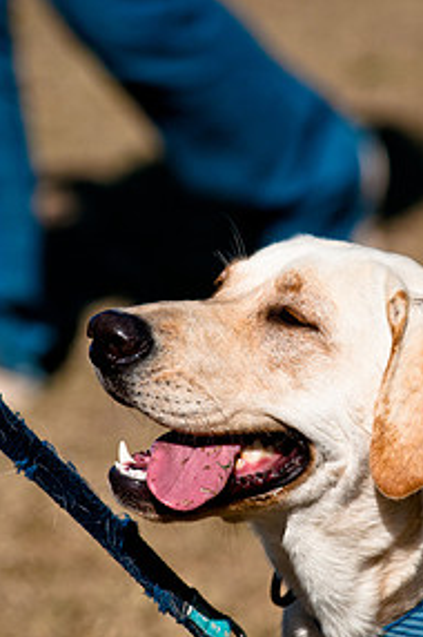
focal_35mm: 472
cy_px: 374
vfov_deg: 4.4
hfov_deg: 2.9
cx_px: 277
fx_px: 8339
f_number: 5.6
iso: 400
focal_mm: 200
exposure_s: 1/3200
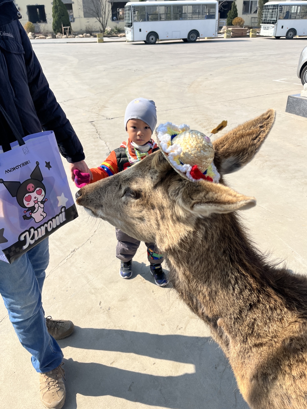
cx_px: 154
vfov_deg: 67.3
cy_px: 204
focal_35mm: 26
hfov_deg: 53.1
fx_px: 307
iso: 50
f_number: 1.6
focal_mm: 5.1
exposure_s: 1/2825
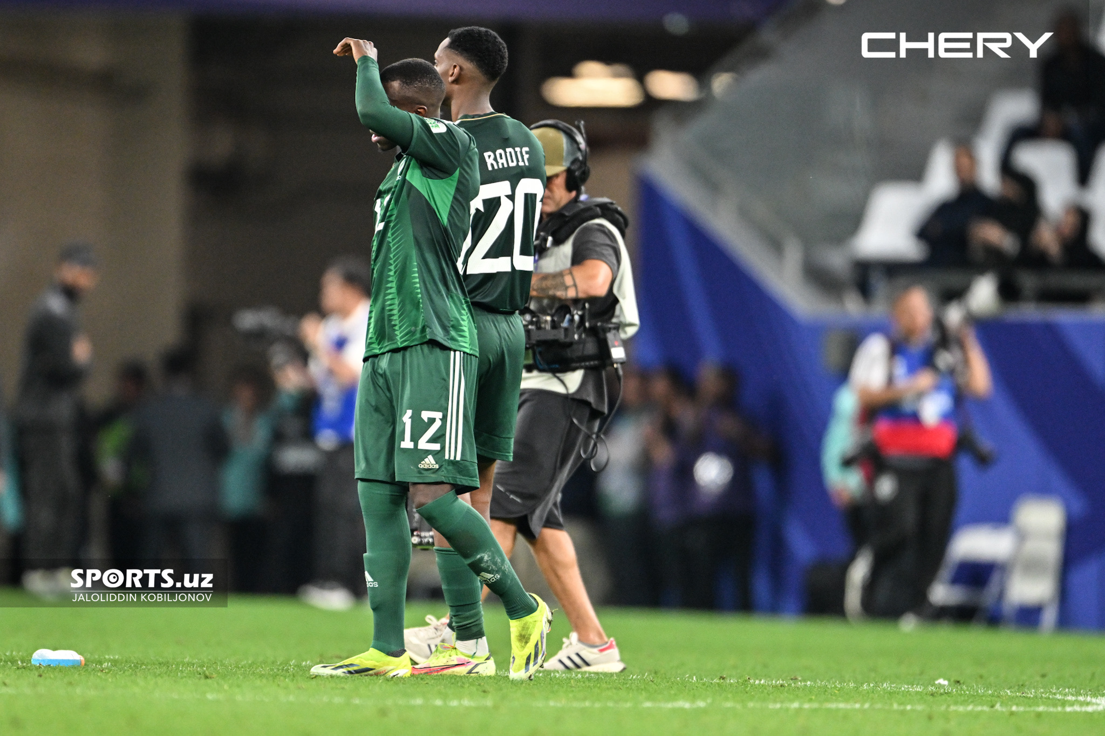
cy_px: 368
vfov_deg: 2.5
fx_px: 17186
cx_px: 552
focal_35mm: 560
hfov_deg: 3.7
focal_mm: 560
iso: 2500
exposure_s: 1/1000
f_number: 4
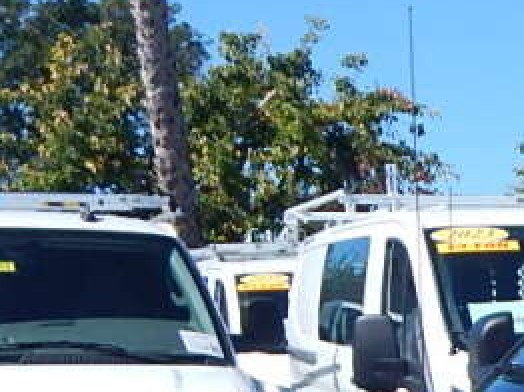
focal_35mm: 137
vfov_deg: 10.2
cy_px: 724
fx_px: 2072
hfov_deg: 13.0
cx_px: 944
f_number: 6.3
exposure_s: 1/640
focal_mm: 5.1
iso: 125
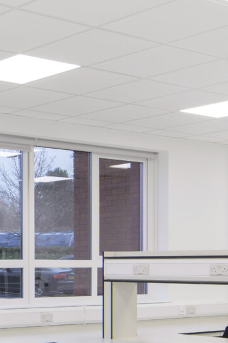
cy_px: 336
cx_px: -146
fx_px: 694
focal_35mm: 73
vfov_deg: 26.4
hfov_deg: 16.4
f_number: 10
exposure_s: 1/10
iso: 160
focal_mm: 19
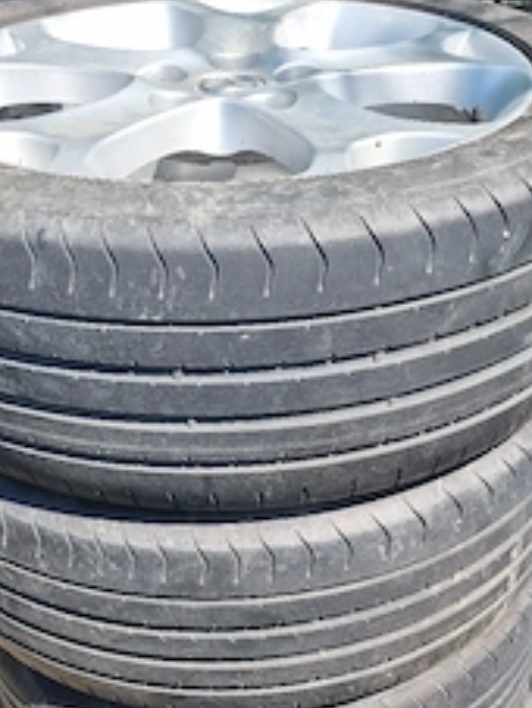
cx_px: 335
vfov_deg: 39.7
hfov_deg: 31.4
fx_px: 941
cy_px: 558
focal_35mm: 46
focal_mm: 5.4
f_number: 1.8
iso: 50
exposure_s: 1/1429
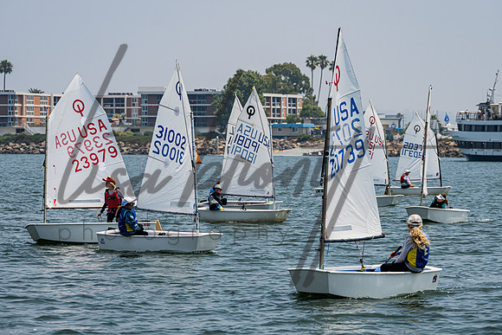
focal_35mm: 189
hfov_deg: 10.9
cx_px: 253
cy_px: 138
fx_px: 2642
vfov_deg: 7.3
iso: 320
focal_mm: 150
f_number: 7.1
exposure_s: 1/2000
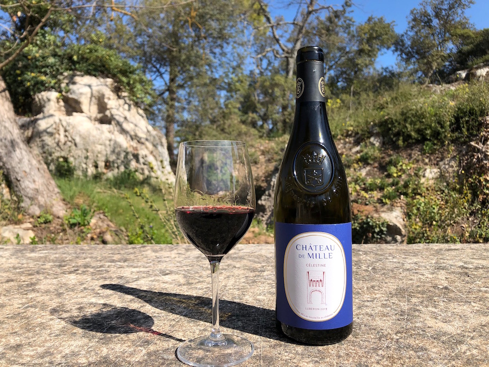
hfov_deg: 63.4
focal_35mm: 28
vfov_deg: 49.7
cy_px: 184
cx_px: 244
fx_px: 396
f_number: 1.8
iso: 20
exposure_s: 1/3003
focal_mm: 3.99
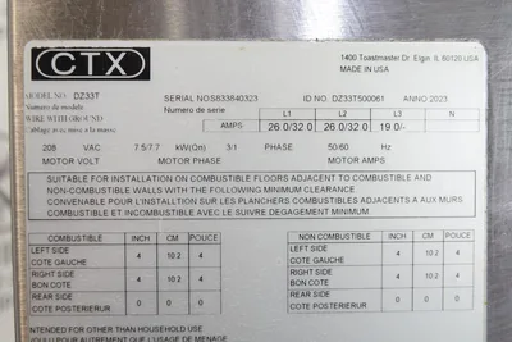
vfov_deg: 31.2
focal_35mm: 43
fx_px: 612
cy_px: 171
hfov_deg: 45.4
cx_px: 256
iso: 800
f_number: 4
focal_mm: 15.9
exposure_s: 1/50
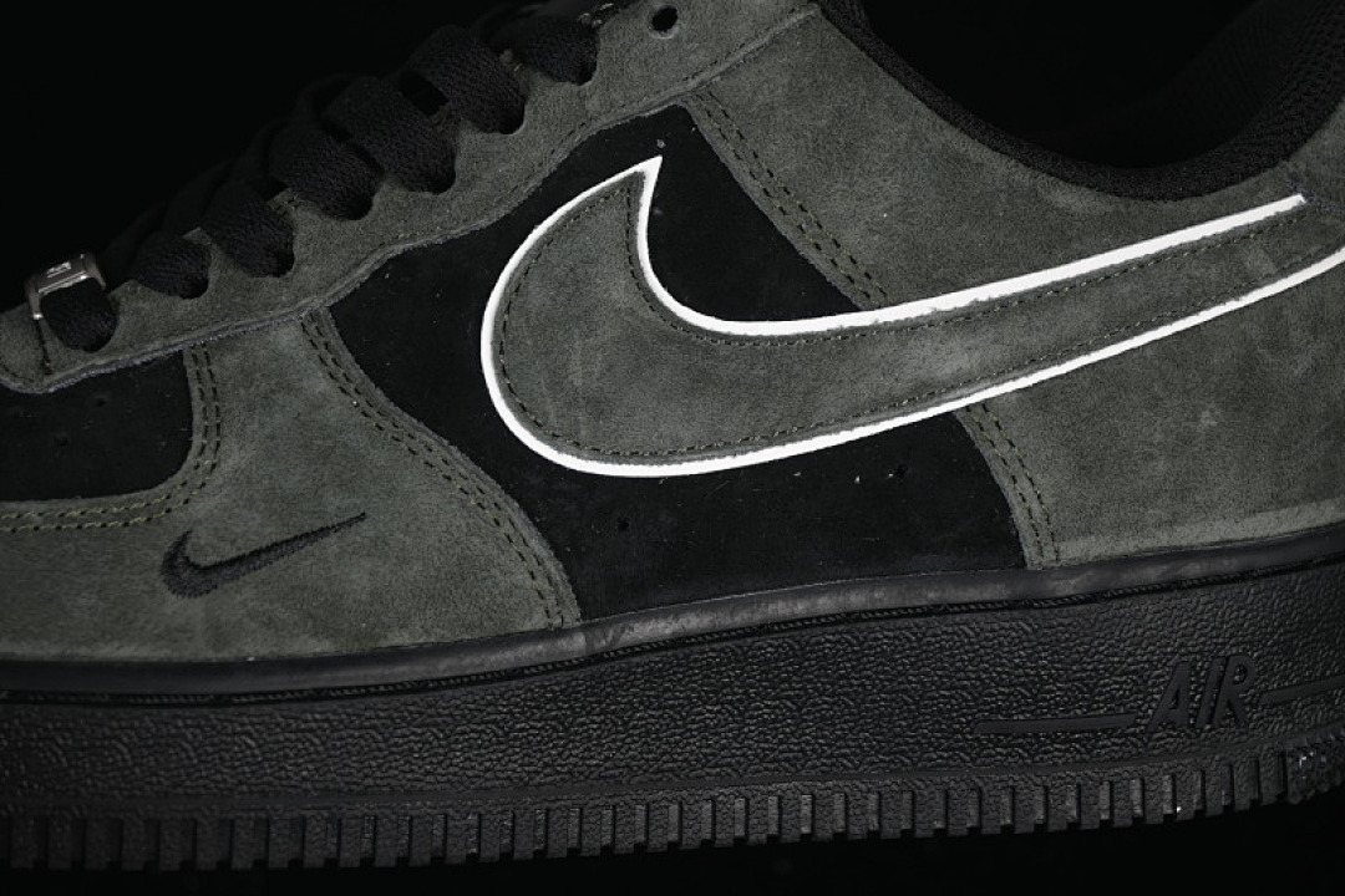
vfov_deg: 18.2
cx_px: 672
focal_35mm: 75
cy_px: 448
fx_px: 2802
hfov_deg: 27.0
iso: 160
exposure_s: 1/60
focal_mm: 50
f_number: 6.3
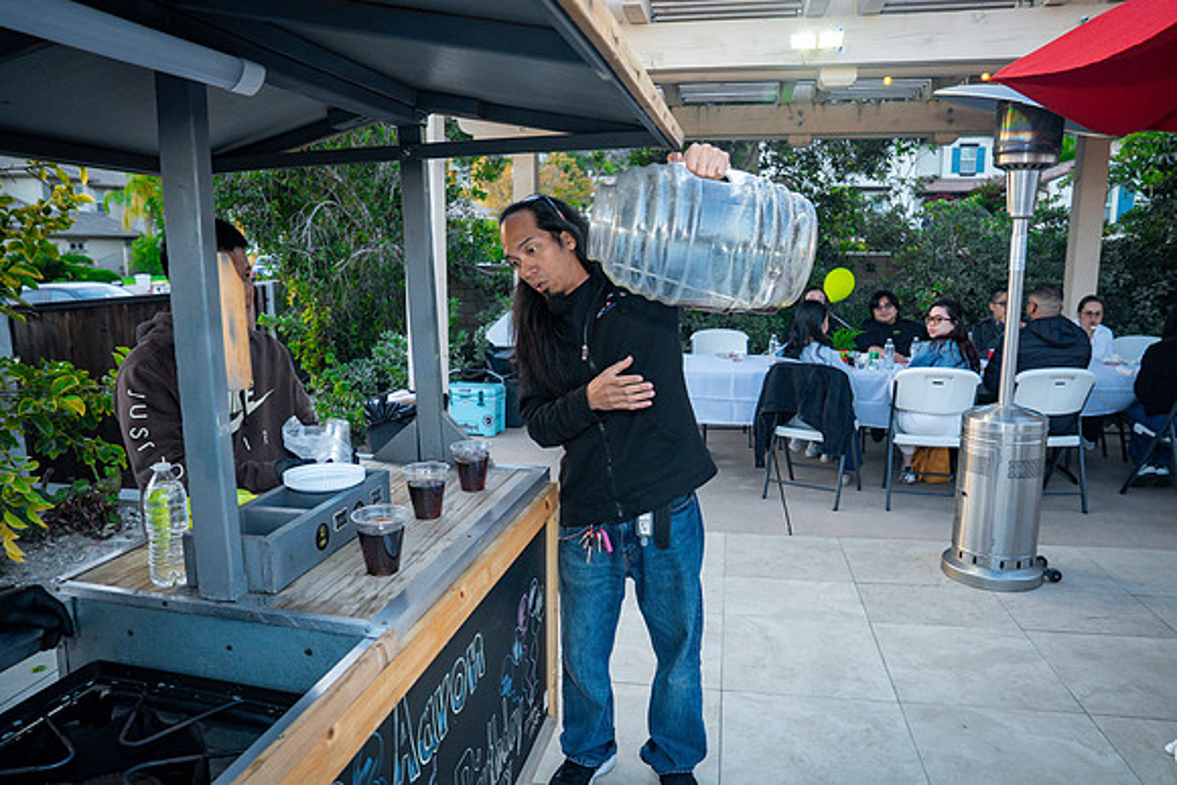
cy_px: 392
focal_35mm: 24
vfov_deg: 53.2
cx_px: 588
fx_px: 785
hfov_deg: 73.7
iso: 640
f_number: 5
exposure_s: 1/160
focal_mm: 24
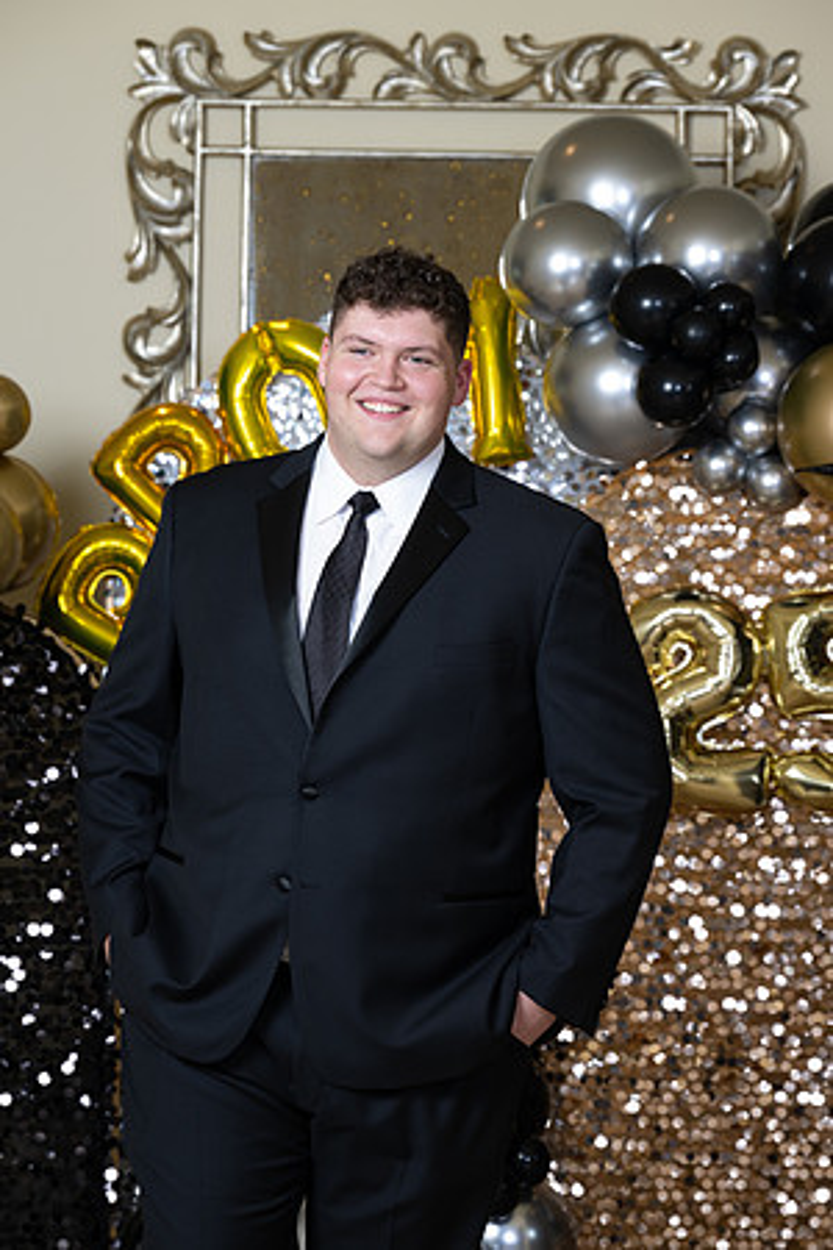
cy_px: 625
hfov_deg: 8.6
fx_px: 5553
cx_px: 416
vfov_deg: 12.8
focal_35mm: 160
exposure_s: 1/100
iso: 320
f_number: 8
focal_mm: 160
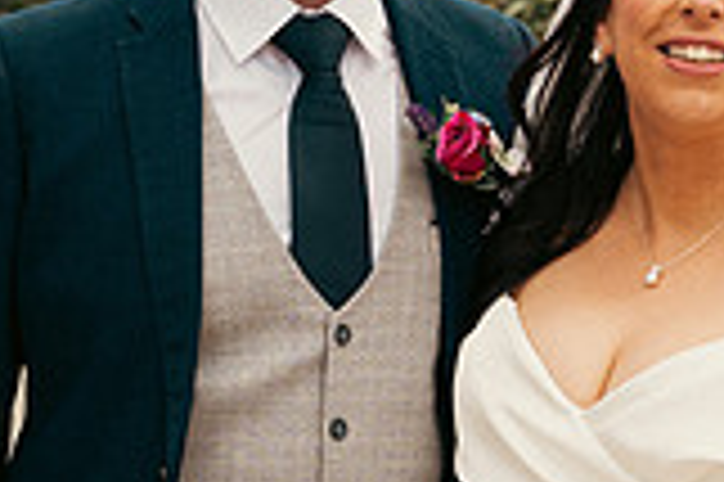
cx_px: 463
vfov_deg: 6.2
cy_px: 300
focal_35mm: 220
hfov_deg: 9.4
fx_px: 4420
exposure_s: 1/160
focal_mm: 61
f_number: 6.3
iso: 125
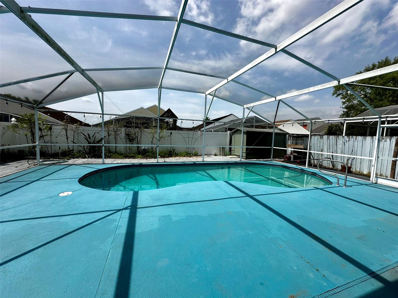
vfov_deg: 85.7
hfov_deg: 102.1
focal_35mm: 14
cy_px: 149
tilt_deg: -3.9
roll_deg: -2.0
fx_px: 161
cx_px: 199
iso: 50
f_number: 2.2
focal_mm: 2.22
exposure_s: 1/1949
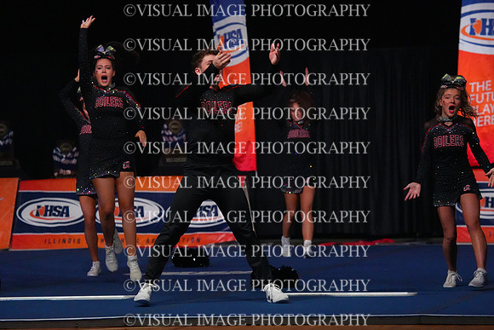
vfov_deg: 6.9
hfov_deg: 10.3
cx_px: 247
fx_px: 2745
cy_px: 165
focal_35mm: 200
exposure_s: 1/1250
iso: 16000
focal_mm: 200
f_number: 5.6
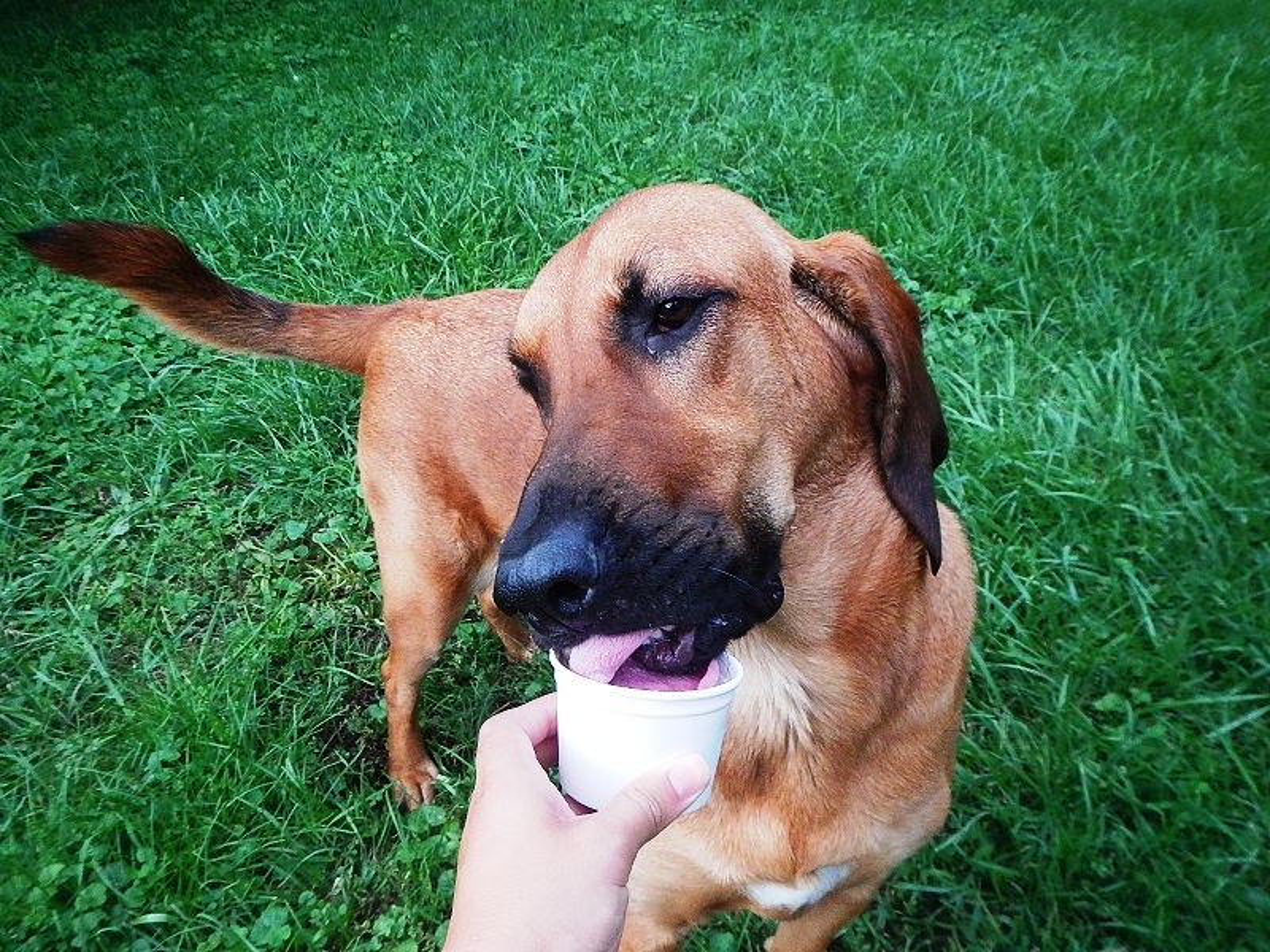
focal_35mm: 28
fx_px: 1027
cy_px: 476
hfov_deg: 63.4
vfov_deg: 49.7
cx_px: 635
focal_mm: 5
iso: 400
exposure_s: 1/200
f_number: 3.9
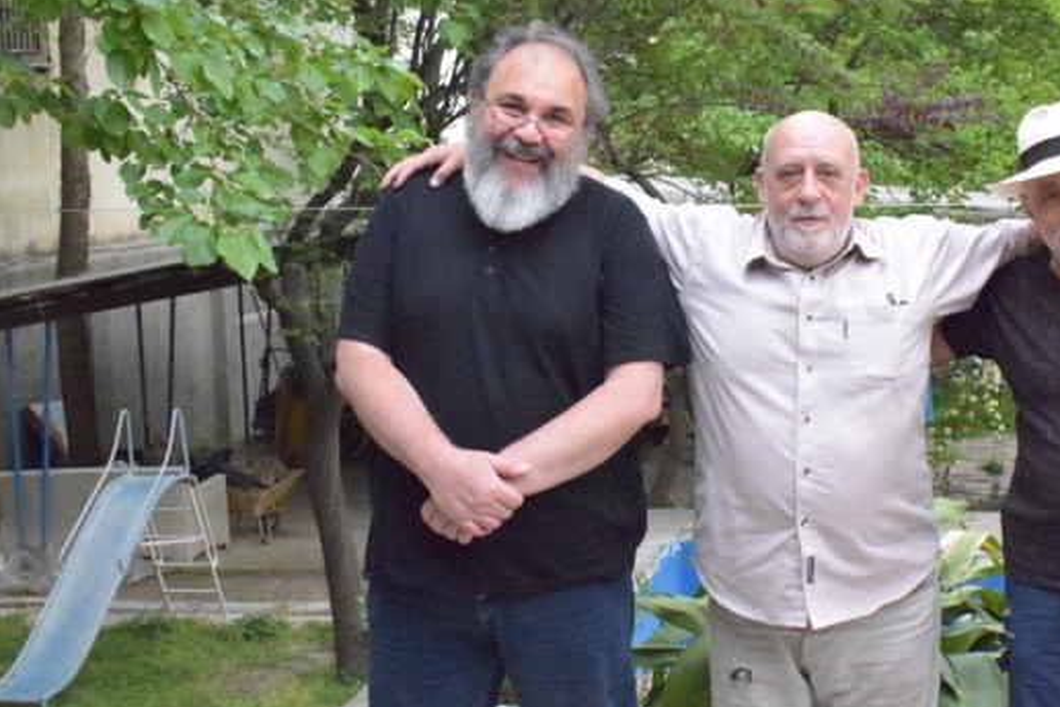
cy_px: 370
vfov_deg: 20.0
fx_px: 2002
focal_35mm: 68
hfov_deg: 29.0
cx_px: 855
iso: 12800
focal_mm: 26
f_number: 11
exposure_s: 1/500
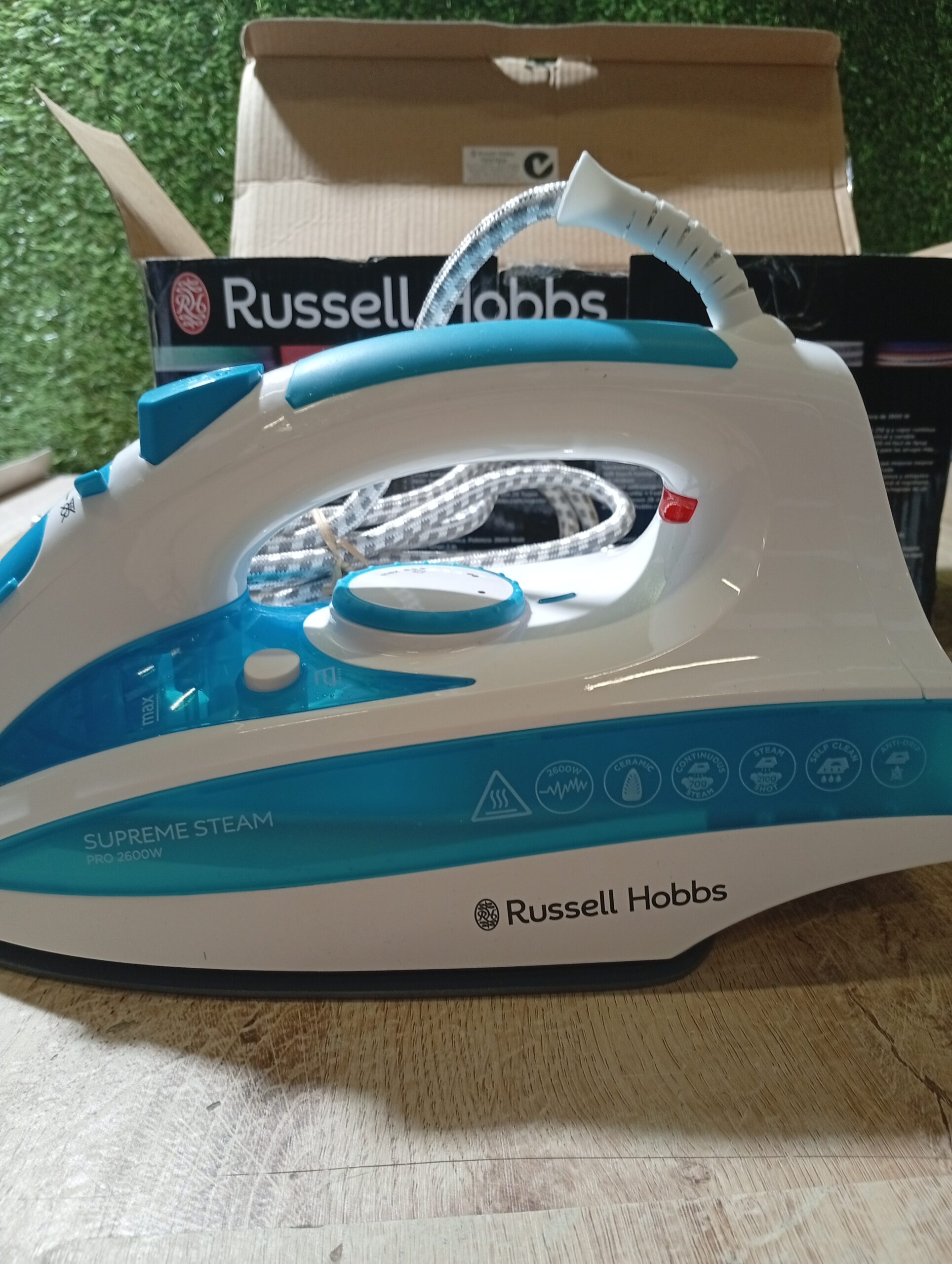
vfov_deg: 65.2
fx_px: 987
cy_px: 632
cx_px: 476
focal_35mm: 27
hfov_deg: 51.5
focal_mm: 3.98
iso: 225
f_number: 1.8
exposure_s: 1/33.3
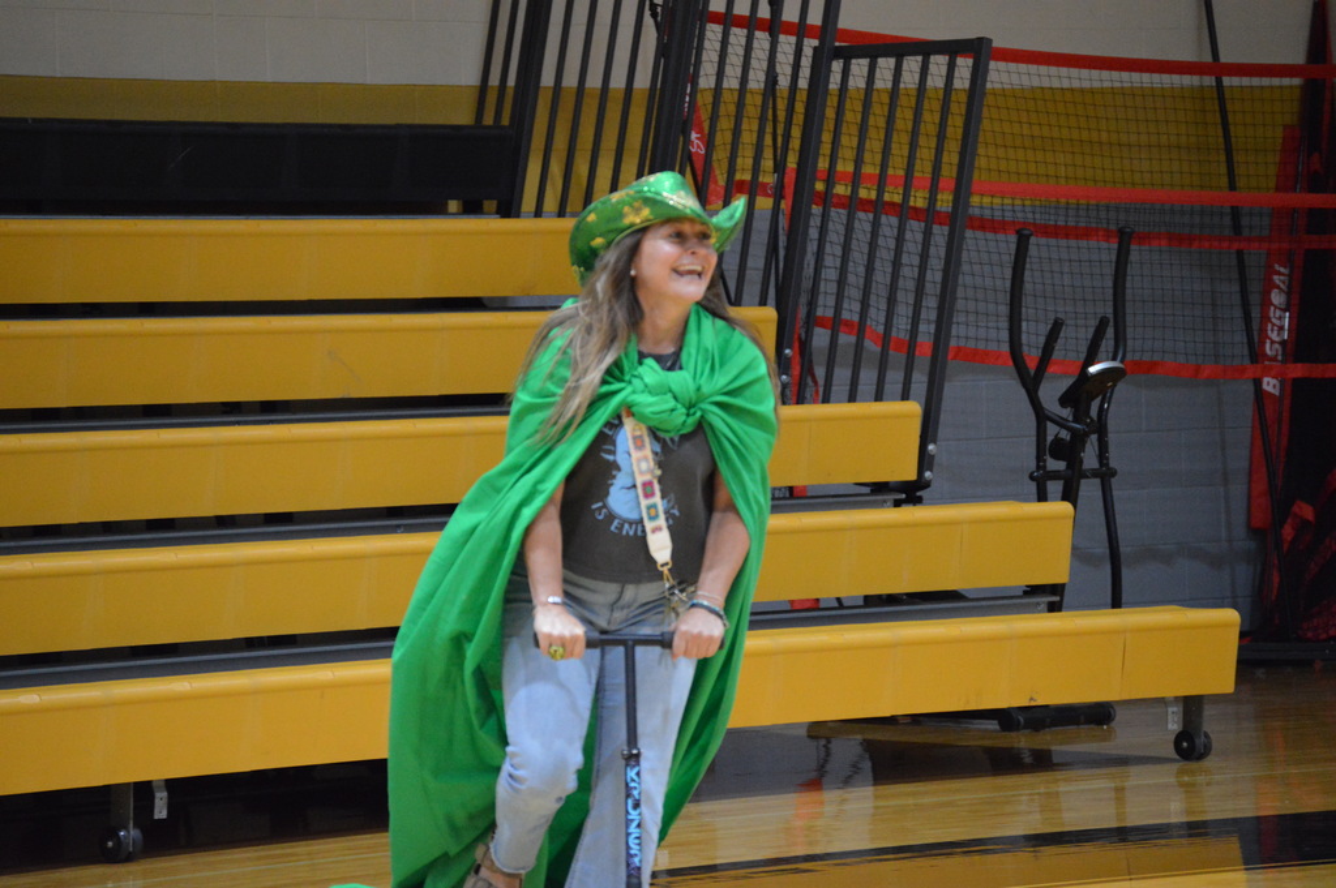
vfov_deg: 8.2
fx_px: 6229
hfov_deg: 12.2
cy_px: 444
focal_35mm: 168
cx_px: 668
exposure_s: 1/250
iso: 3200
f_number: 4.8
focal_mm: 112
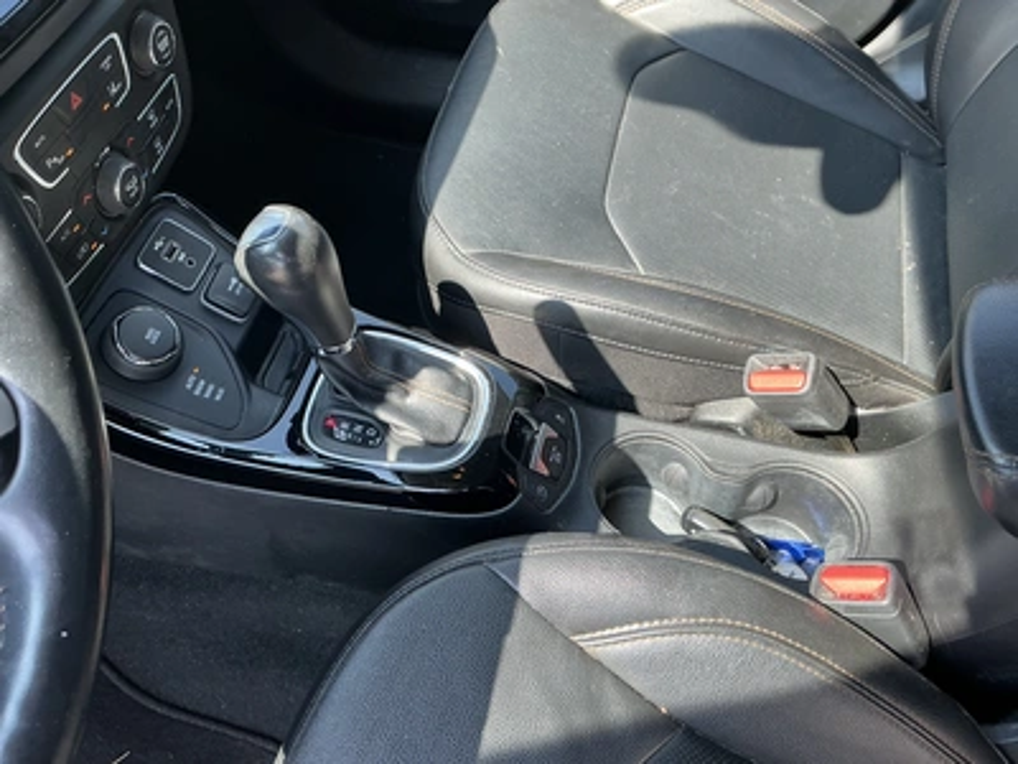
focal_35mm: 28
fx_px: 823
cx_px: 509
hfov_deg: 63.4
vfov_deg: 49.7
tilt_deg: -54.5
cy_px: 382
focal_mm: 3
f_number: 1.8
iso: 25
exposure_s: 1/122
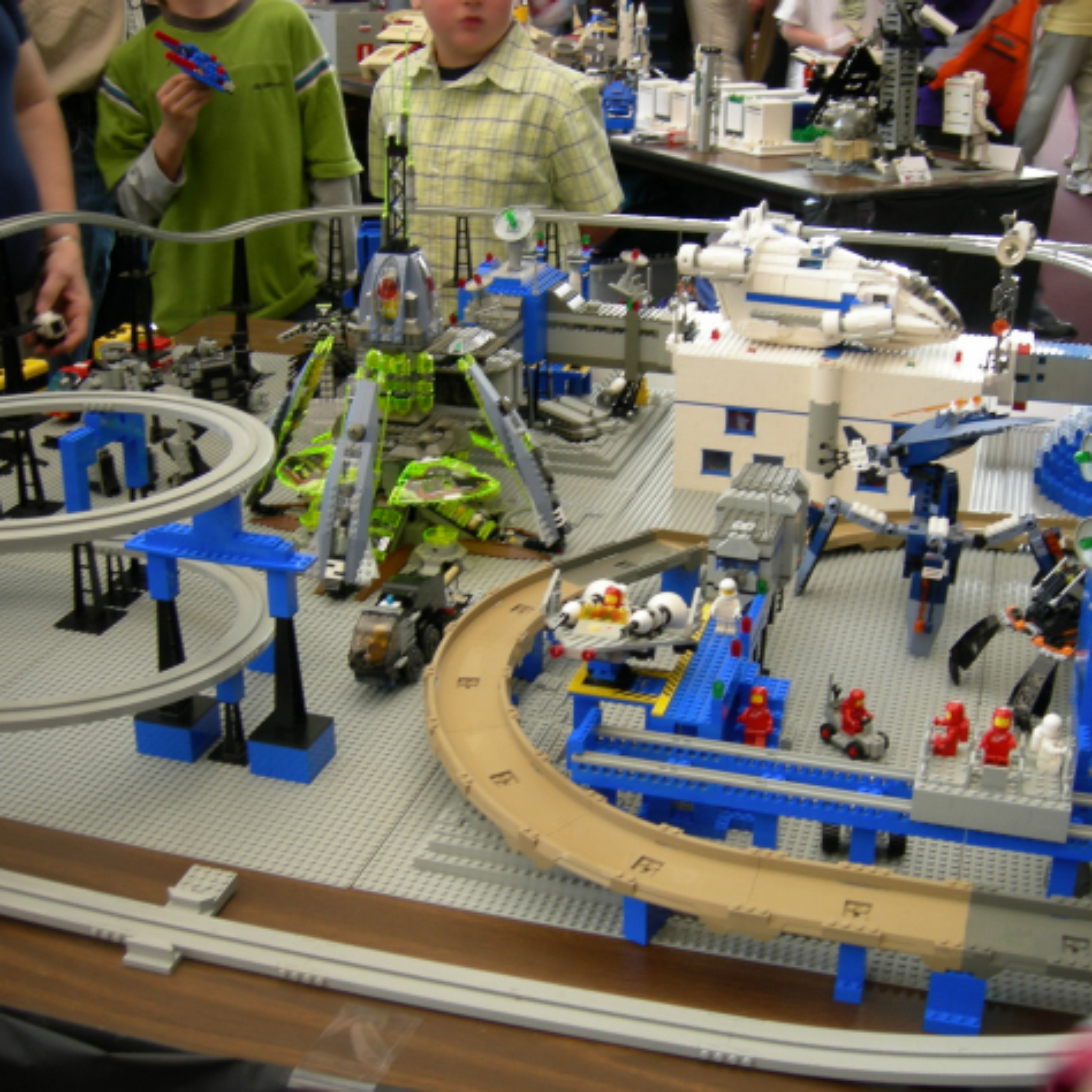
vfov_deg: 39.2
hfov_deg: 39.2
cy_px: 541
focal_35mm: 43
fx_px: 1535
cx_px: 581
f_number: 2.7
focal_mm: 7.5
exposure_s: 1/5.6
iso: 64
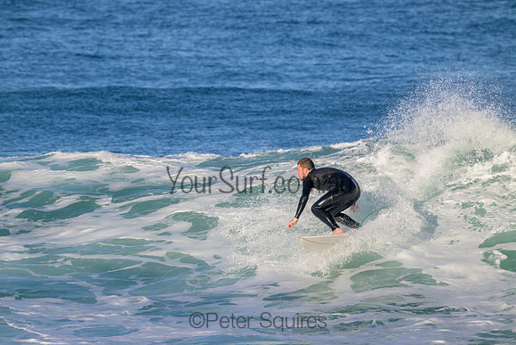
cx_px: 258
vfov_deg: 1.7
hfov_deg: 2.6
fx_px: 11469
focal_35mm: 800
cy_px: 172
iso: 1100
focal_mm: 800
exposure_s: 1/2000
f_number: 11
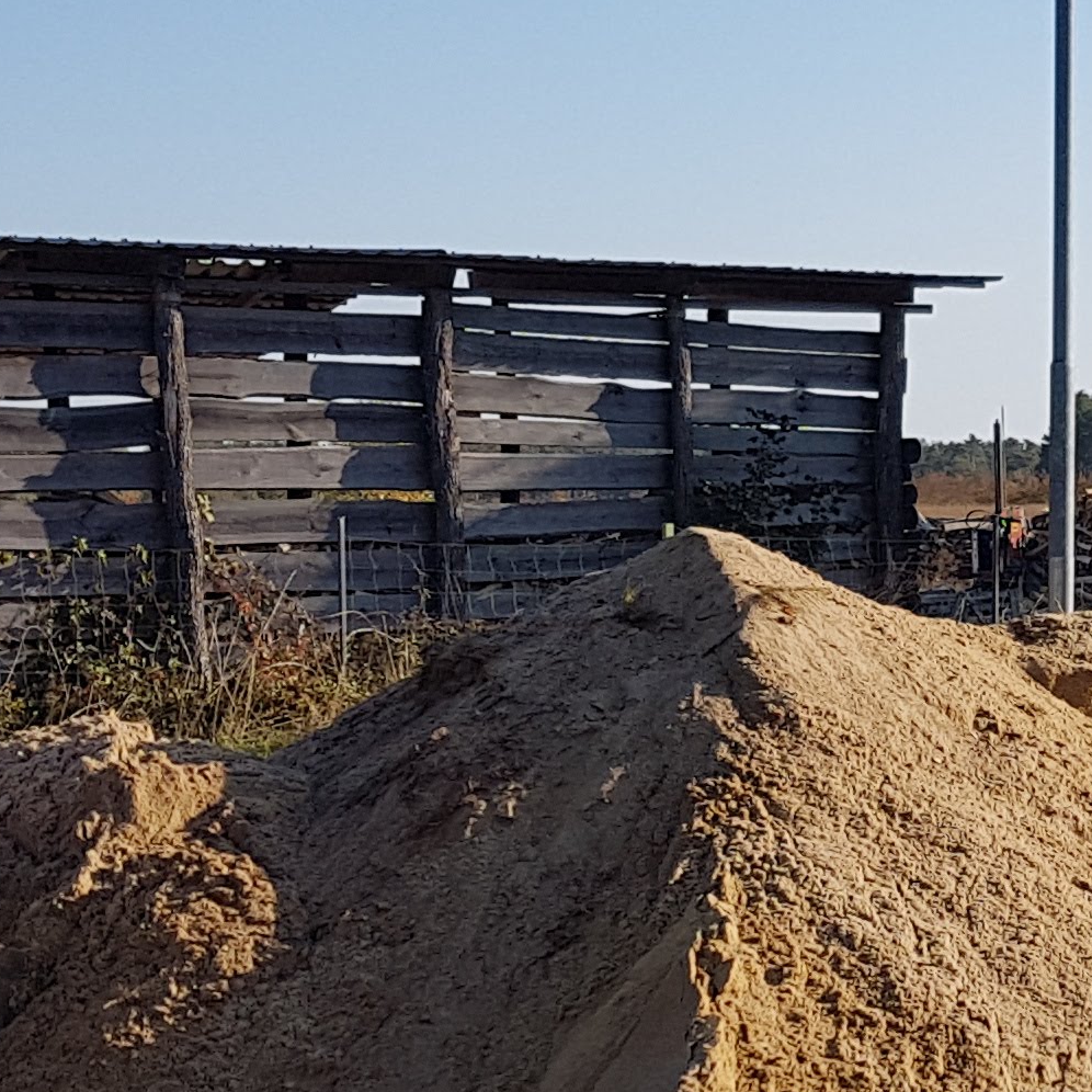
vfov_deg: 18.6
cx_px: 1176
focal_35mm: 93
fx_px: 3319
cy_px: 707
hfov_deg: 18.1
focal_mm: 4.2
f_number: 1.7
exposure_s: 1/1952
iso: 40
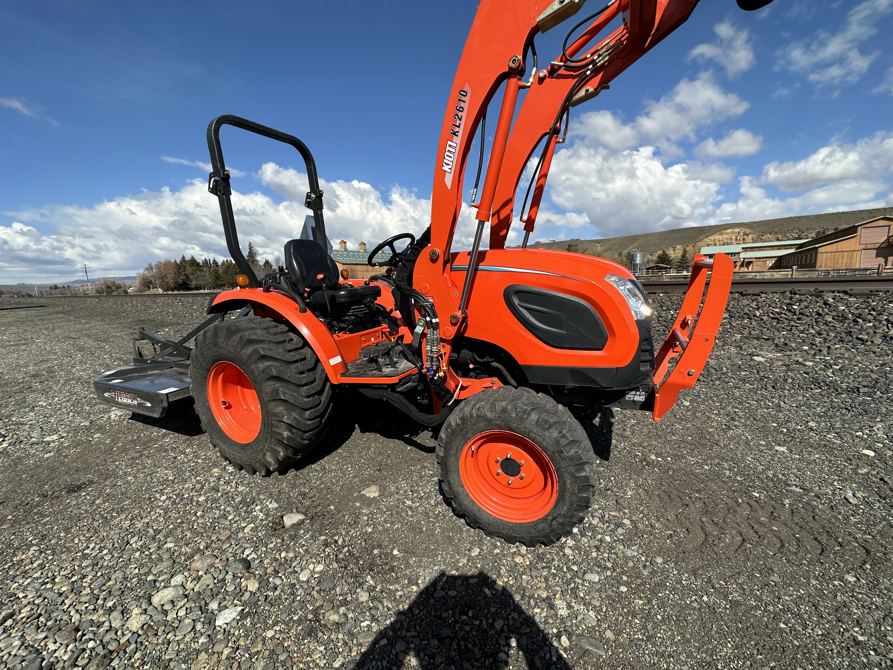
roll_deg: +2.2
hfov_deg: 102.1
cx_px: 446
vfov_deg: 85.7
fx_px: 361
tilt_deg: -8.7
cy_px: 335
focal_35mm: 14
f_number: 2.2
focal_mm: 2.22
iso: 50
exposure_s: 1/1984
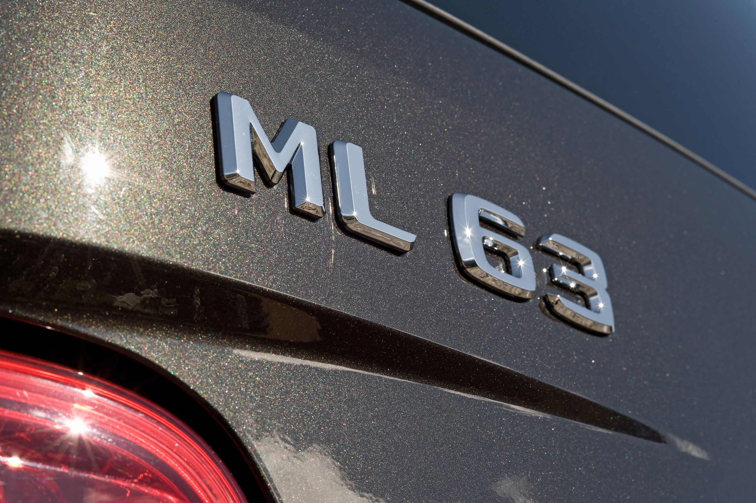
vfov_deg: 13.0
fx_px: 2204
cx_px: 378
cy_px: 252
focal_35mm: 105
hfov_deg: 19.5
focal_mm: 105
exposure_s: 1/100
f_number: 18
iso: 200
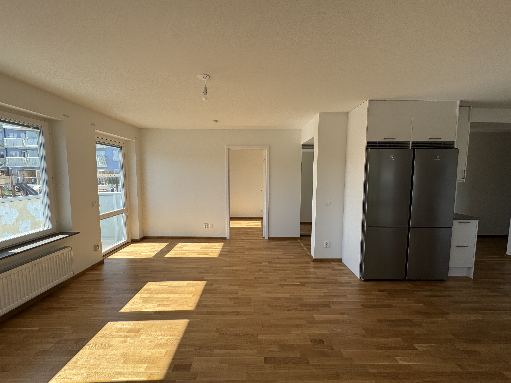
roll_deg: +0.0
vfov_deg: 85.7
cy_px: 192
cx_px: 256
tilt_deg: -4.8
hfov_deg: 102.1
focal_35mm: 14
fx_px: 207
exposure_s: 1/349
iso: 40
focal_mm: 2.22
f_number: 2.2
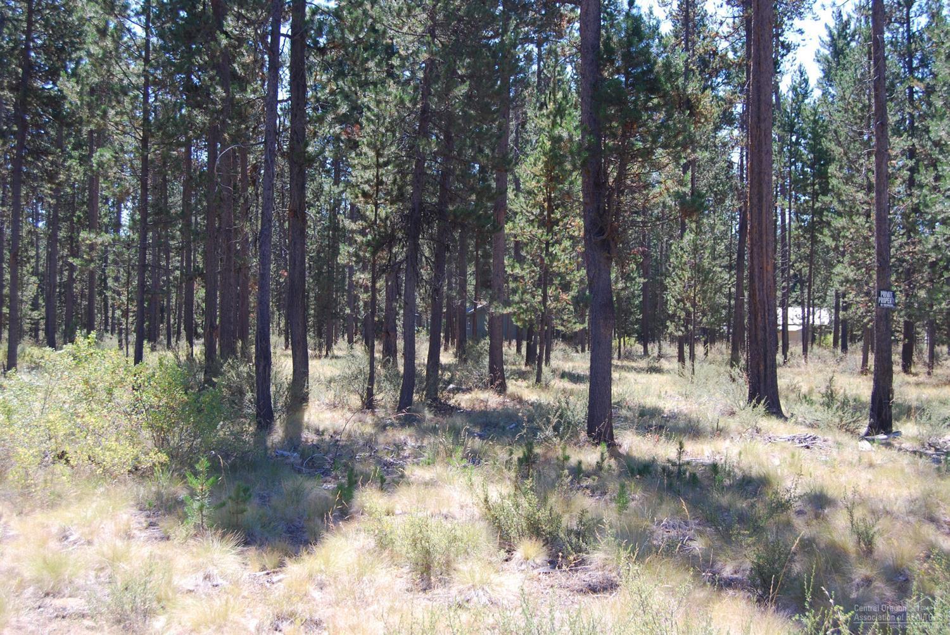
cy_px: 318
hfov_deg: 46.4
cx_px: 475
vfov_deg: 32.0
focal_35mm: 42
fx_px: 1109
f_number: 5.6
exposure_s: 1/125
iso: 125
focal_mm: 28
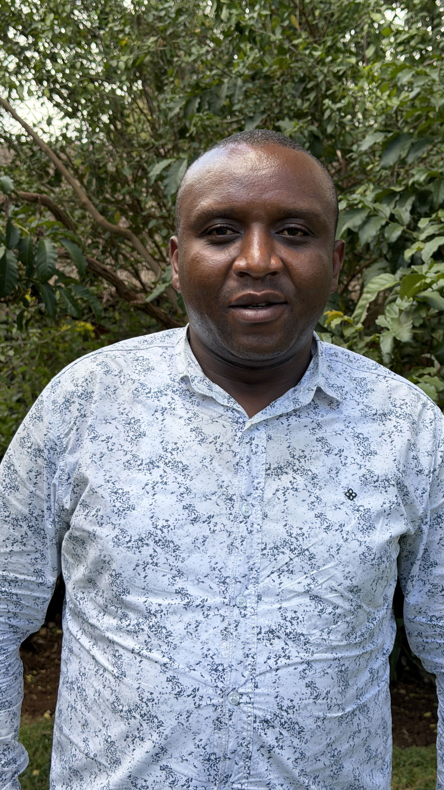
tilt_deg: -4.0
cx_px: 243
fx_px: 1109
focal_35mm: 53
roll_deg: -1.2
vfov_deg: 39.2
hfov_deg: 22.6
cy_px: 400
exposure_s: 1/442
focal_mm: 6.76
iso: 80
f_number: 1.78
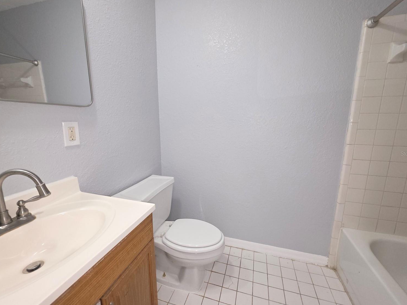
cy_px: 153
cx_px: 207
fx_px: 165
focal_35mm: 14
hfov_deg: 102.1
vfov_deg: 85.7
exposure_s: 1/60
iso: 160
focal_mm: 2.2
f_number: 1.9
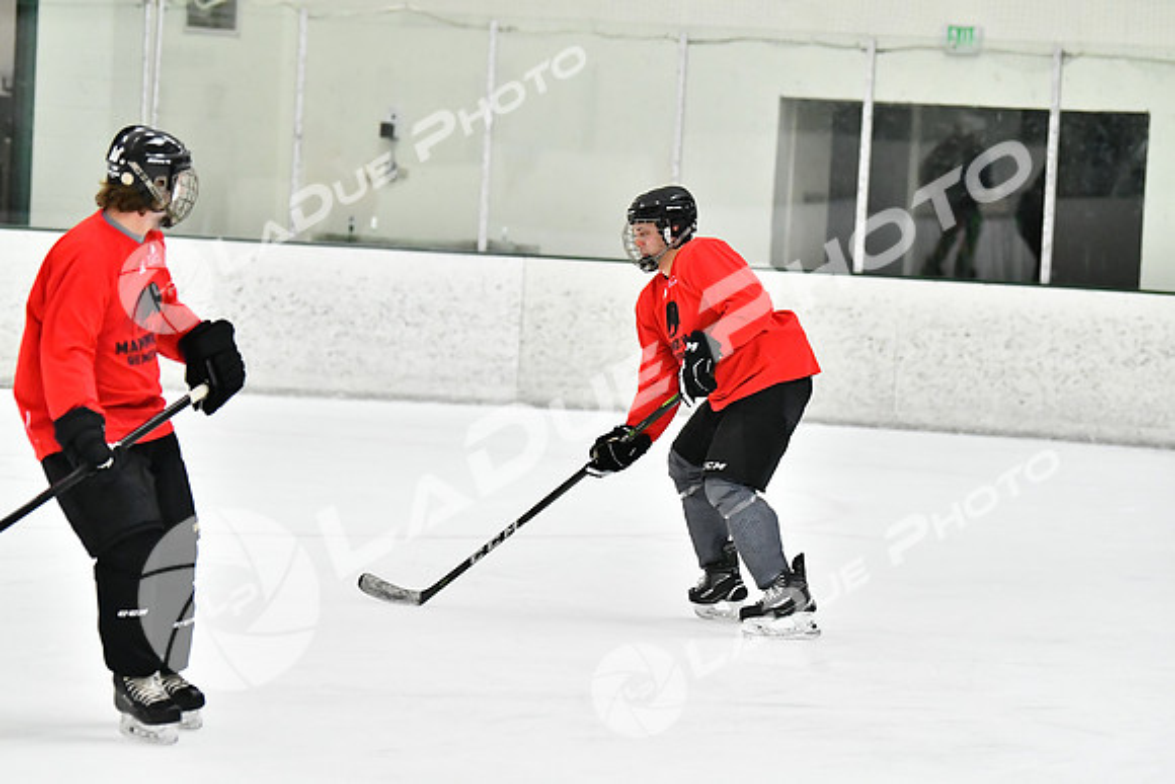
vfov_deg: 7.3
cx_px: 588
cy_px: 392
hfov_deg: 11.0
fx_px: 6121
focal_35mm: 188
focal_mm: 125
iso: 6400
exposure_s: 1/1600
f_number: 2.8
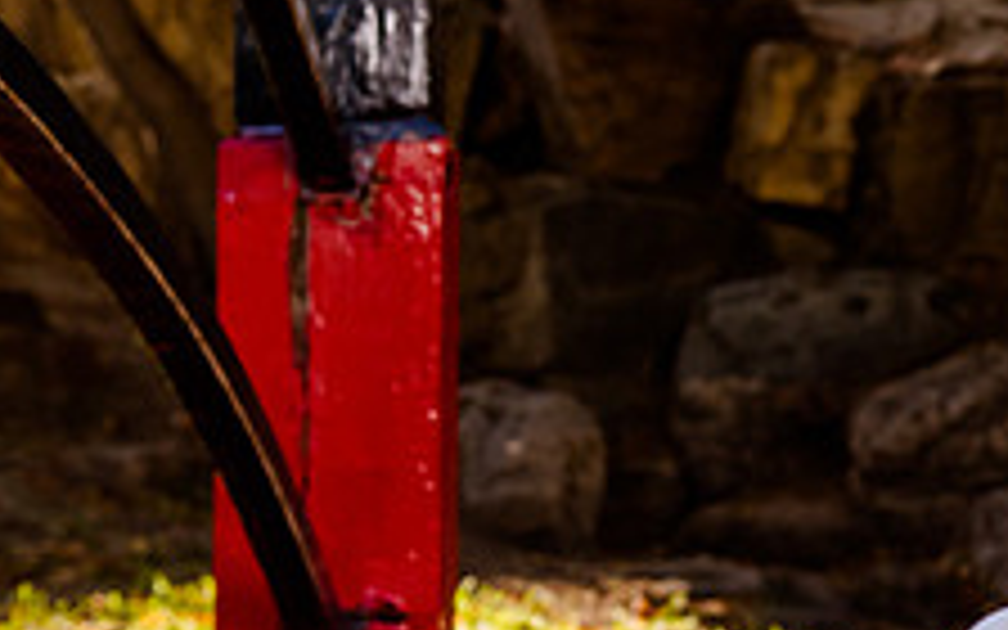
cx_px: 1398
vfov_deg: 7.6
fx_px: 4725
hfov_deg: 11.8
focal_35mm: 172
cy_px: -15
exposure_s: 1/200
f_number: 7.1
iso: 500
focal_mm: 50
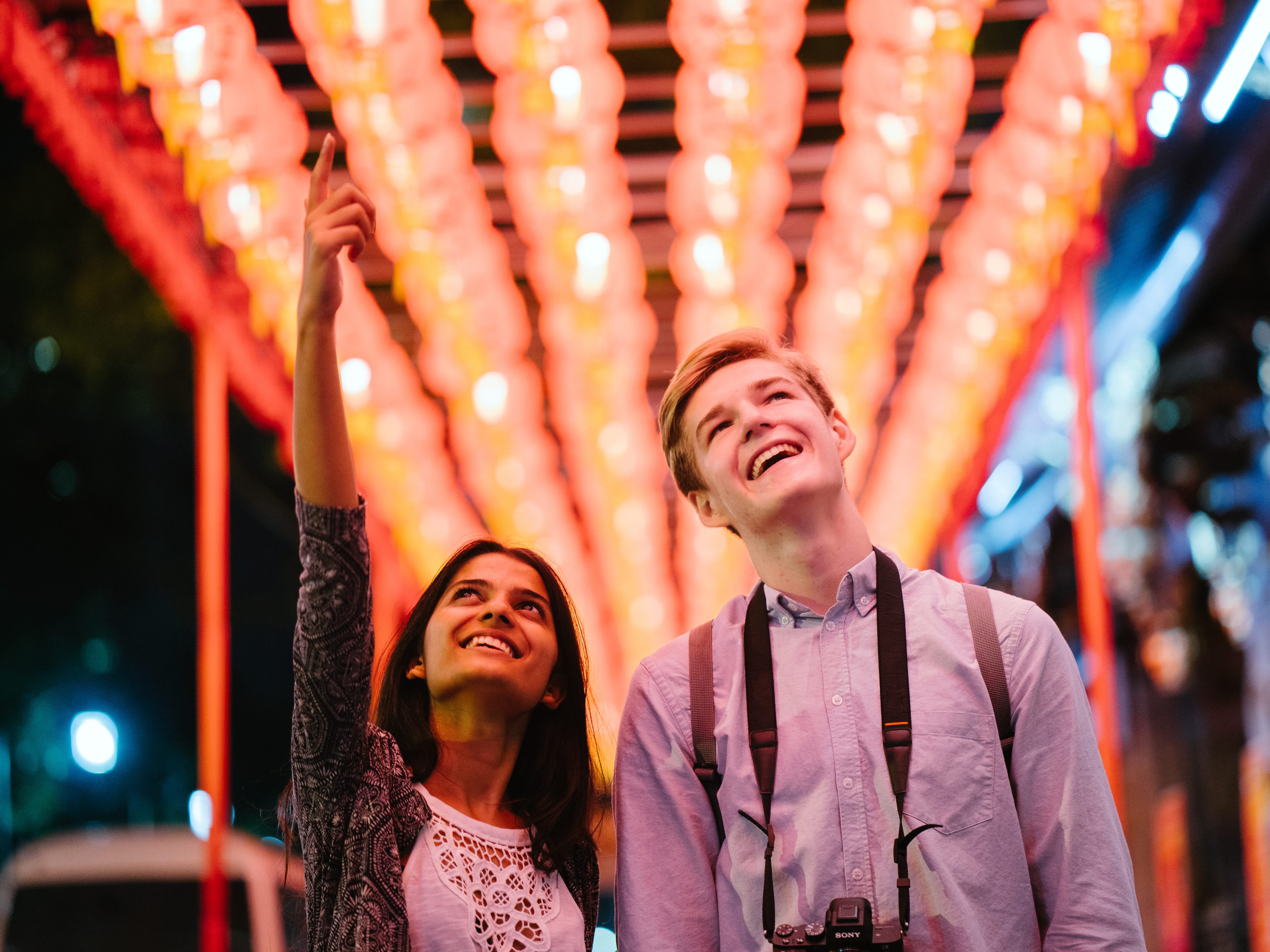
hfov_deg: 21.3
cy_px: 476
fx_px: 3375
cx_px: 695
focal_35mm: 92
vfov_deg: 16.1
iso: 800
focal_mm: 85
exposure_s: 1/100
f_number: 1.8
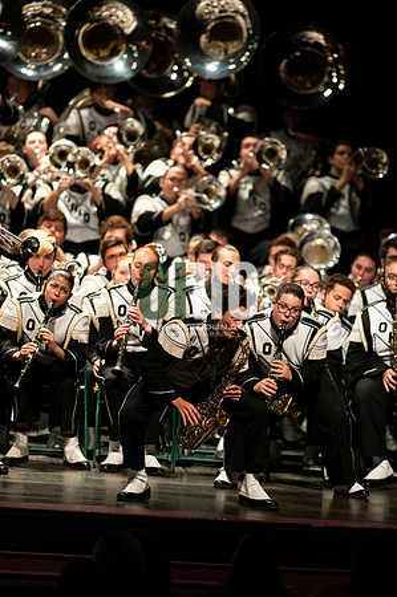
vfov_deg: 6.9
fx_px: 4974
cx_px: 198
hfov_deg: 4.6
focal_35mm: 300
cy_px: 298
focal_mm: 300
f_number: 2.8
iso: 3200
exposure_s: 1/500
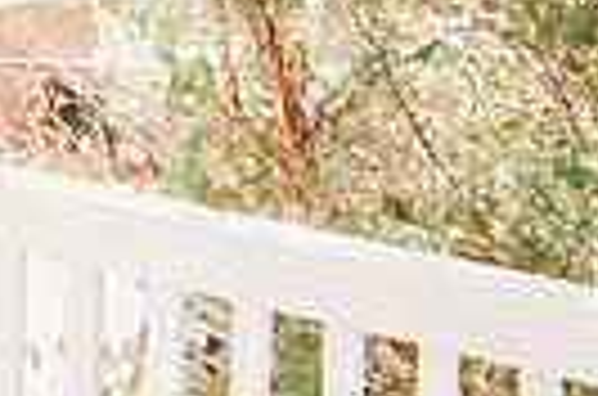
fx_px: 1740
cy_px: -380
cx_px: -288
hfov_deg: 17.6
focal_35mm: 105
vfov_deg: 11.7
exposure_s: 1/160
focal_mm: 24
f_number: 4.5
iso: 400
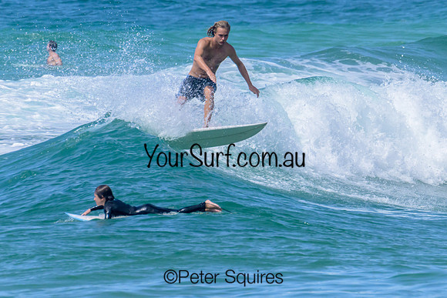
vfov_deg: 1.3
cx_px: 245
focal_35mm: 1087
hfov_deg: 1.9
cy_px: 151
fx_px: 13497
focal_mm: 800
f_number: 16
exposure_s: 1/2000
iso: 1600
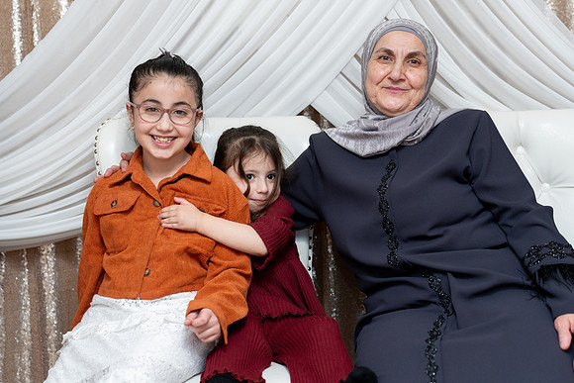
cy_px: 192
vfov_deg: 18.9
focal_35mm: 72
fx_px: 1148
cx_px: 287
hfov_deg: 28.1
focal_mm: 72
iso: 1250
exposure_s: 1/125
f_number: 3.5
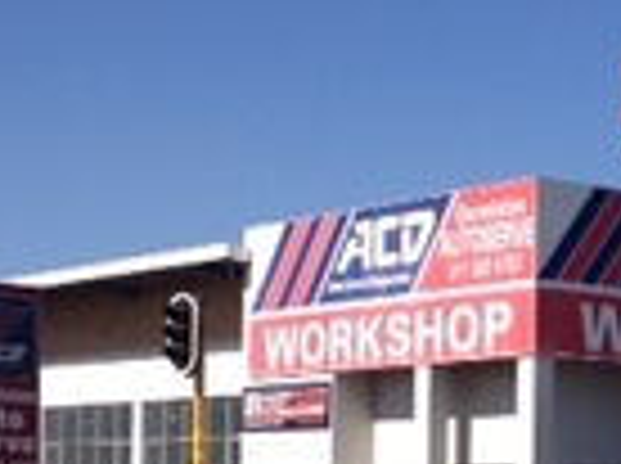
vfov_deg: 11.5
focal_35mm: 127
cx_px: 572
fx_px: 2274
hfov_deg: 15.4
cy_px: 511
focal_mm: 4.28
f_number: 2.4
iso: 64
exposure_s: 1/1842
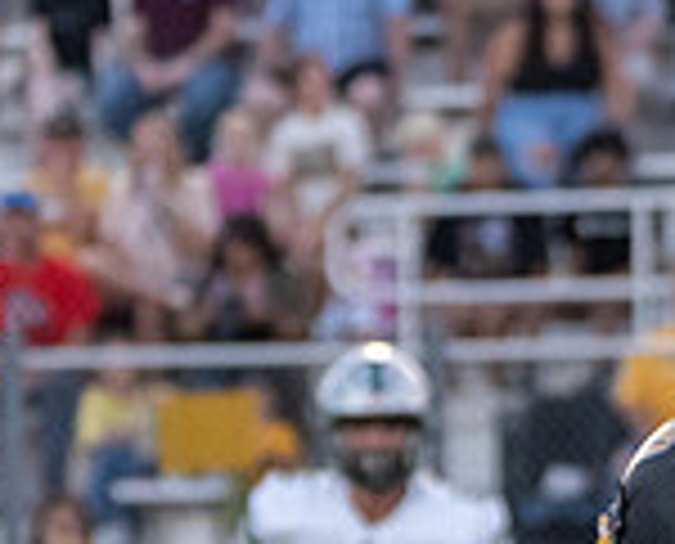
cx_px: 1045
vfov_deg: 1.8
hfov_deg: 2.2
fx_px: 17297
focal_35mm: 863
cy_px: 1160
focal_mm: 166
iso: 4000
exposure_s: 1/1000
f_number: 5.6
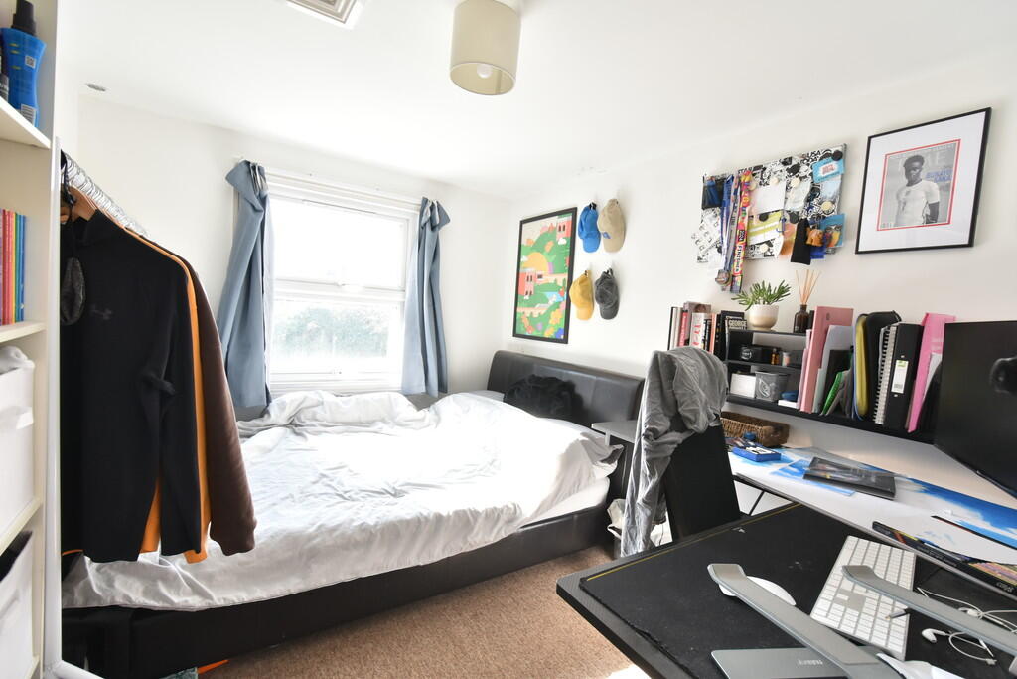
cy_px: 340
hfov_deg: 100.4
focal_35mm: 15
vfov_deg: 77.3
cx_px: 508
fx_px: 424
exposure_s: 1/100
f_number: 5
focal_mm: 10
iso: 500
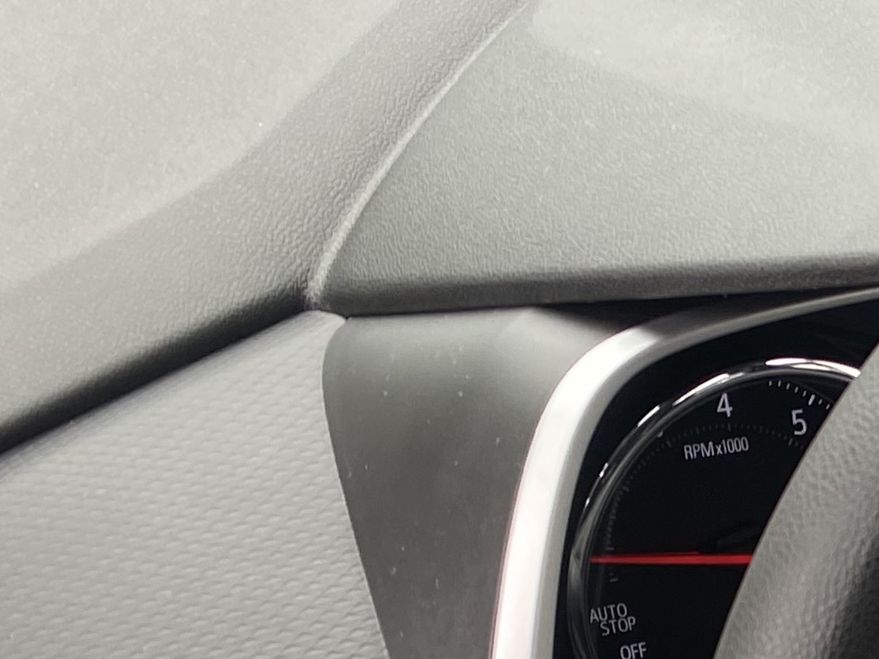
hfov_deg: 15.4
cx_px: 1733
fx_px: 2615
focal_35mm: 103
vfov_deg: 13.2
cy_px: 1096
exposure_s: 1/222
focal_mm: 4.25
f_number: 1.8
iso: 32
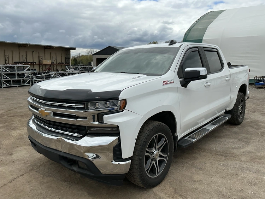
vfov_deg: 49.8
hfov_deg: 63.4
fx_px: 214
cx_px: 132
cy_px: 100
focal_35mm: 28
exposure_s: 1/1912
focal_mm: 3
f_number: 1.8
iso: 25
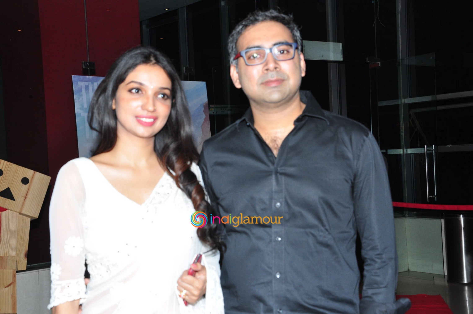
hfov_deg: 35.1
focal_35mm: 57
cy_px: 157
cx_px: 236
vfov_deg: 23.7
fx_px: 748
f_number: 10
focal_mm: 38
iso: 500
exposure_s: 1/125
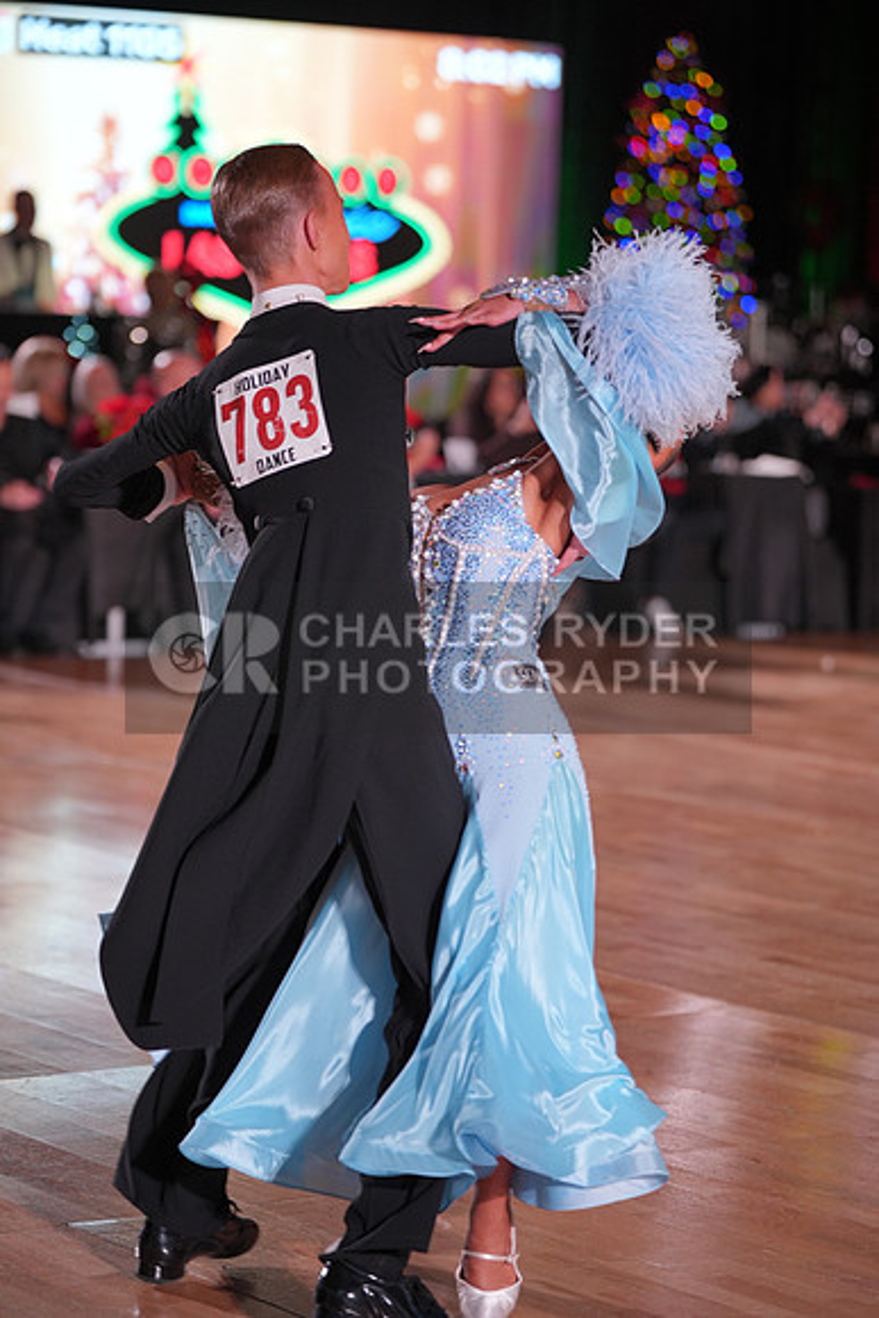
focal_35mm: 111
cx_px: 440
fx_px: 4063
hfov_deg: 12.3
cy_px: 659
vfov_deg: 18.4
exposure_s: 1/400
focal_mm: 111
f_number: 2.8
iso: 1000
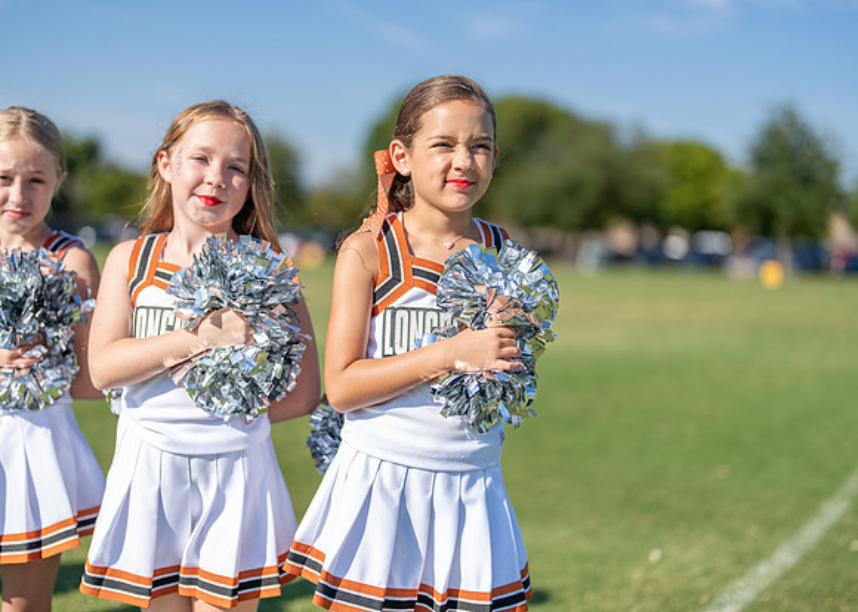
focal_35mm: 52
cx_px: 429
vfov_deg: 27.0
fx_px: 1276
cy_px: 306
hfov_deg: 37.2
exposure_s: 1/6400
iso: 100
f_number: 1.2
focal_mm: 50
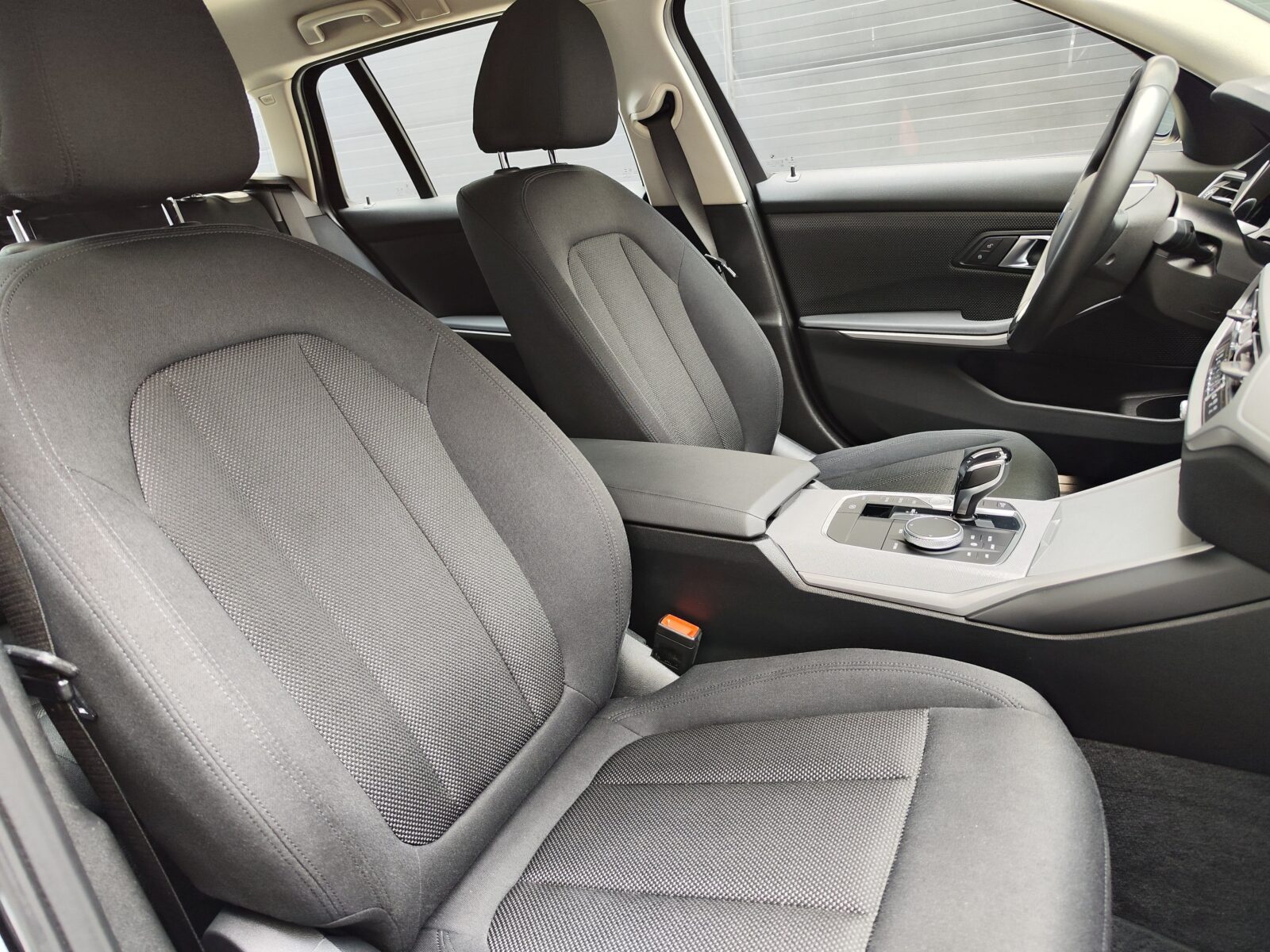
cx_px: 635
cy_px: 476
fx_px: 844
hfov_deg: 73.9
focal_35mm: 23
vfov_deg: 58.9
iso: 248
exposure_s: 1/100
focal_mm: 7.01
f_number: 1.69
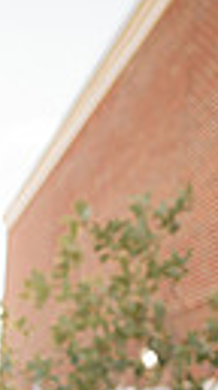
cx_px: -157
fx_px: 910
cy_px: 556
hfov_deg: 12.6
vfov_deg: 21.1
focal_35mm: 88
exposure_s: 1/500
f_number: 2.2
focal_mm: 24
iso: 125
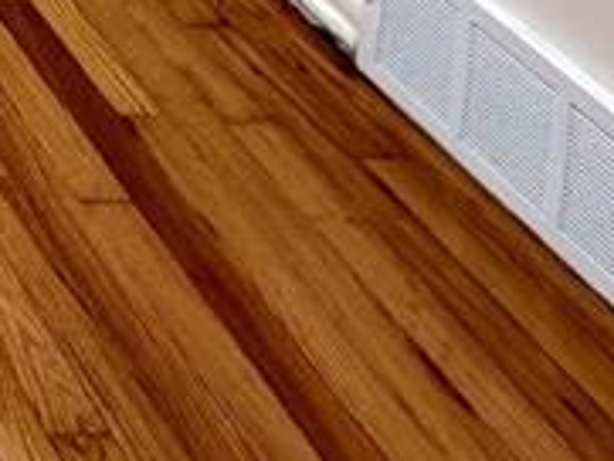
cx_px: -655
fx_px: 1402
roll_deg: +0.7
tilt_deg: -5.2
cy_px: -824
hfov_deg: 17.1
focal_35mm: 79
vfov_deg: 12.1
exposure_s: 1/96
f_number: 2.2
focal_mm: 2.22
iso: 320
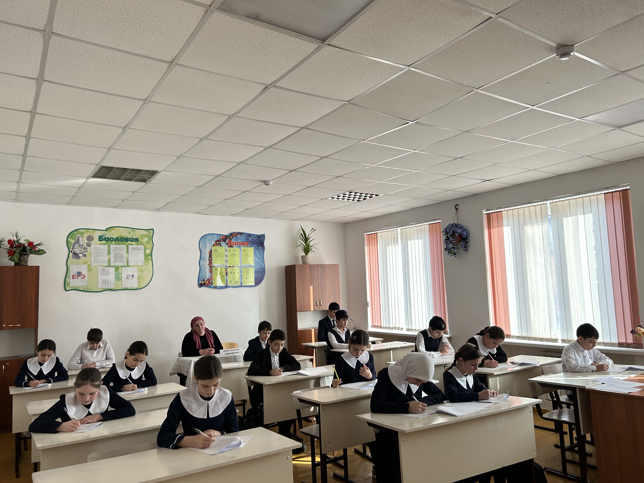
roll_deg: +2.4
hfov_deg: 67.3
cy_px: 242
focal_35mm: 26
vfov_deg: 53.1
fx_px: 484
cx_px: 322
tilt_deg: +5.9
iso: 50
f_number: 1.5
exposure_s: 1/232
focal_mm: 5.7
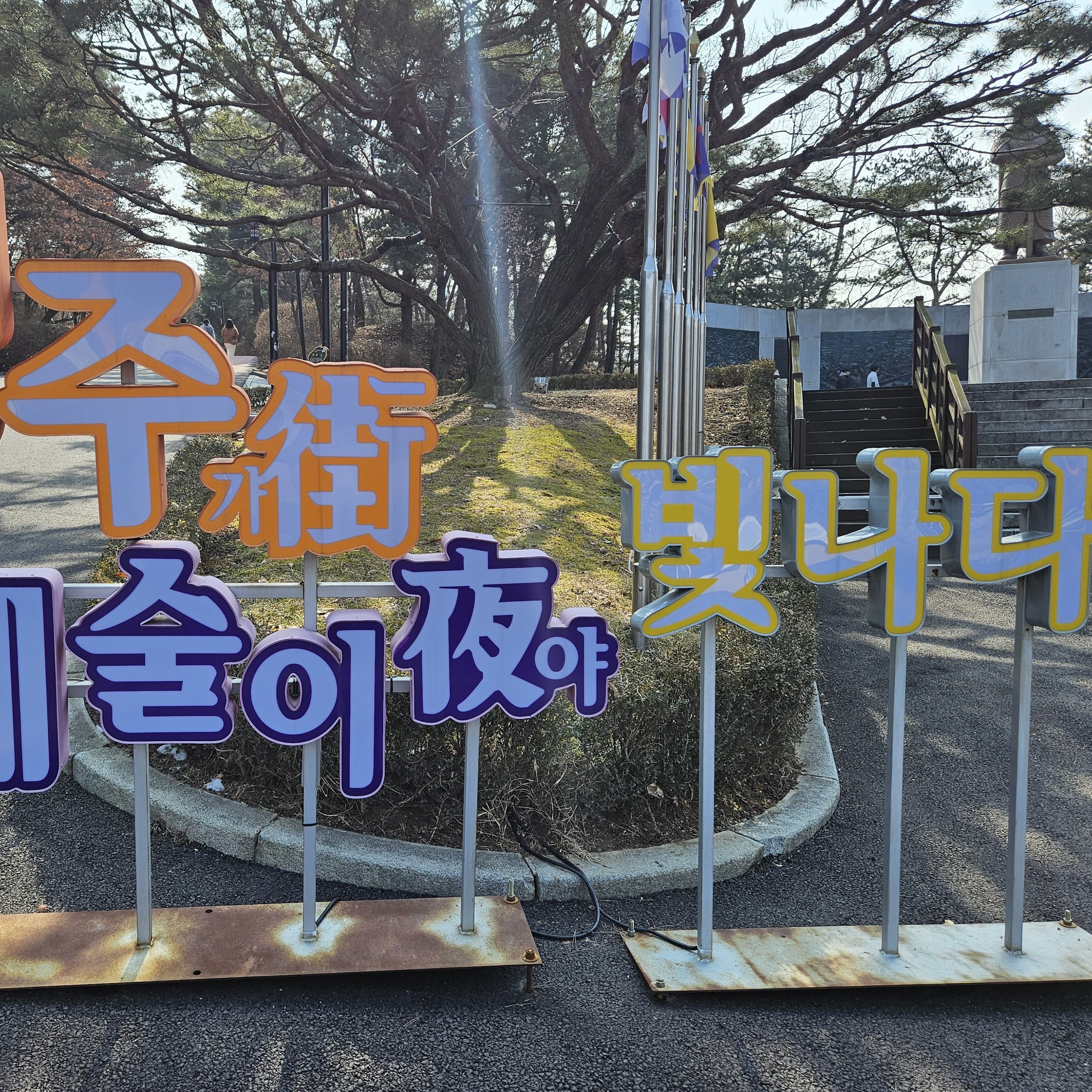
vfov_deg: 57.3
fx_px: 999
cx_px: 423
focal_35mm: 28
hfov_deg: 56.7
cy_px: 530
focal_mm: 5.4
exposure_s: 1/1372
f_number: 1.8
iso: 40
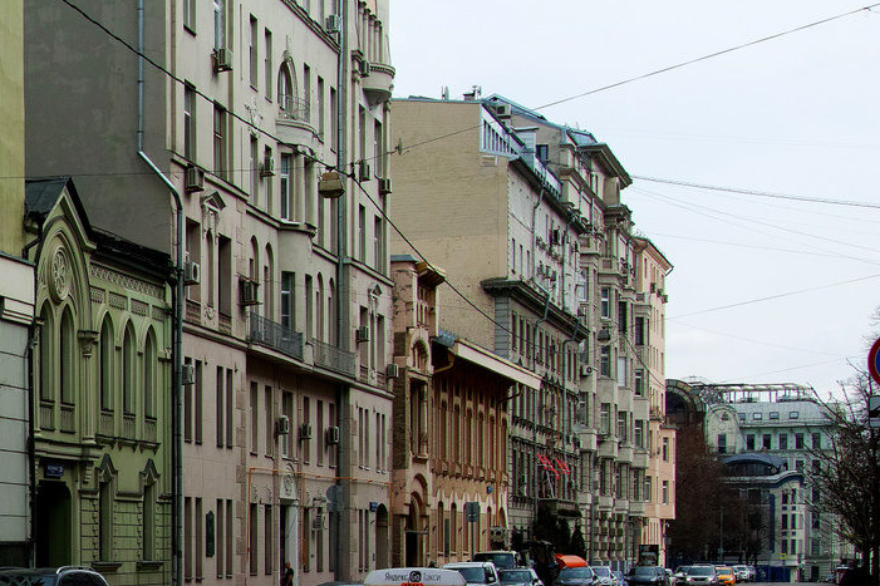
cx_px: -232
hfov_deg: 19.9
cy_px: 666
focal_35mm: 95
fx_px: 2322
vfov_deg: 14.0
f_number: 8
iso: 100
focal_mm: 28
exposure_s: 1/320
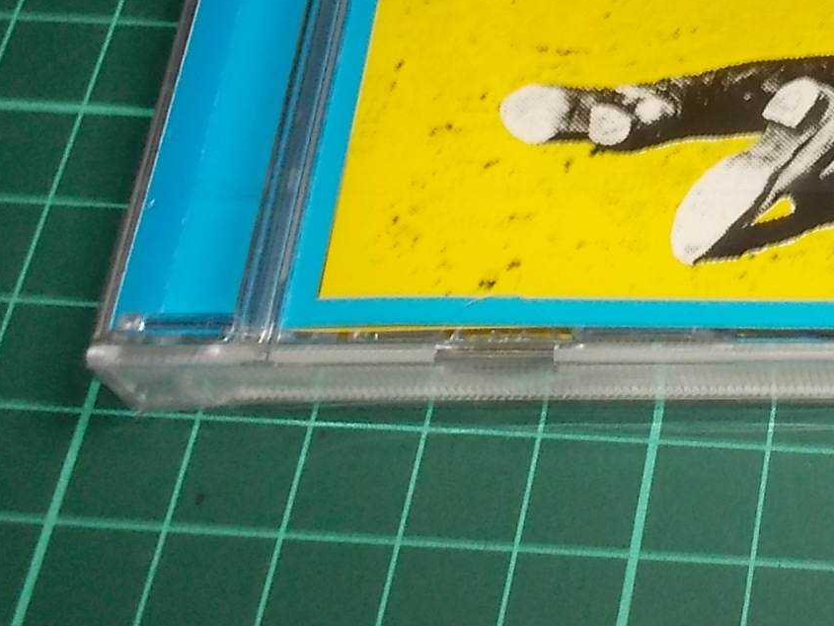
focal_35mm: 78
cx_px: 984
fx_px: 1880
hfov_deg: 23.1
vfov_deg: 18.5
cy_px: 21
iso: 200
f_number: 3.3
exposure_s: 1/30
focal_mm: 4.1
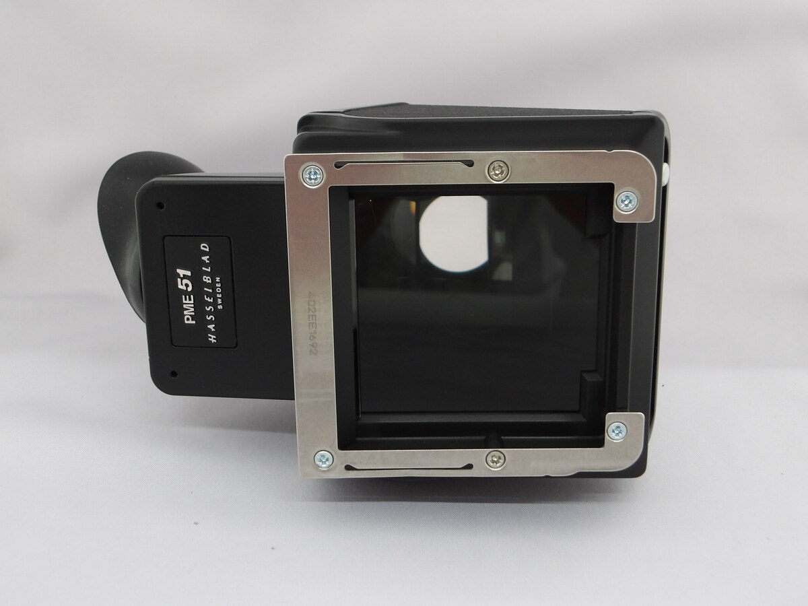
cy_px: 303
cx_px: 404
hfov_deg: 44.8
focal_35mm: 42
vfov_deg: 34.3
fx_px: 980
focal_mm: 7.6
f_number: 3.7
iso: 200
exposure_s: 1/30
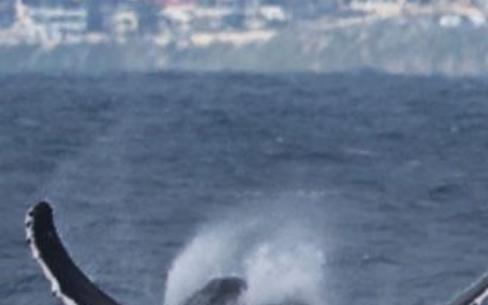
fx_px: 19547
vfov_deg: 0.9
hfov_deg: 1.4
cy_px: 260
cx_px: 258
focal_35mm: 1470
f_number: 8
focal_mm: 600
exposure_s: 1/3200
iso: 1000
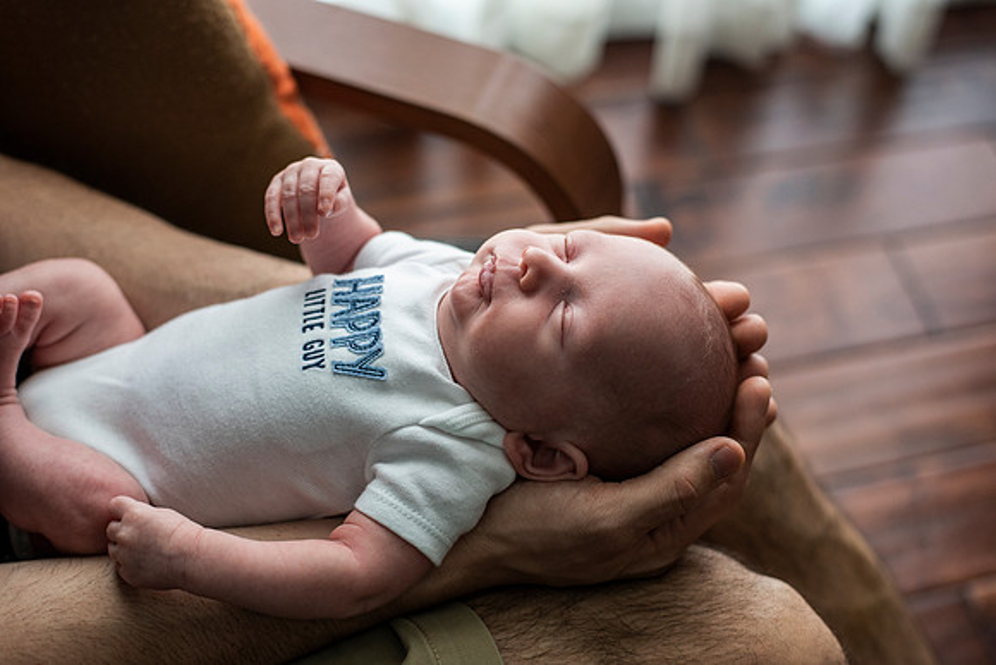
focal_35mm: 50
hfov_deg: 39.6
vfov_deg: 27.0
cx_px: 498
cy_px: 332
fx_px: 1384
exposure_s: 1/320
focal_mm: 50
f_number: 3.2
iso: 1000
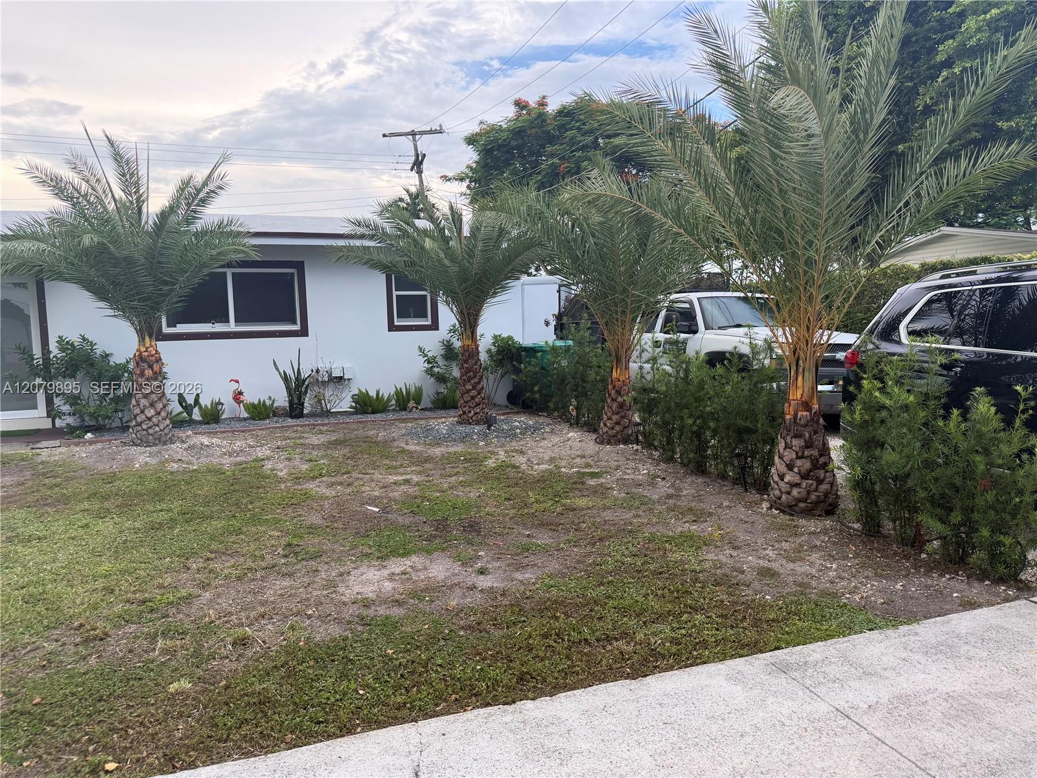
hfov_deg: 71.6
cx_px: 518
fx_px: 719
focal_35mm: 24
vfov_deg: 56.8
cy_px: 389
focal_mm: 6.76
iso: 100
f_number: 1.78
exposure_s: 1/507
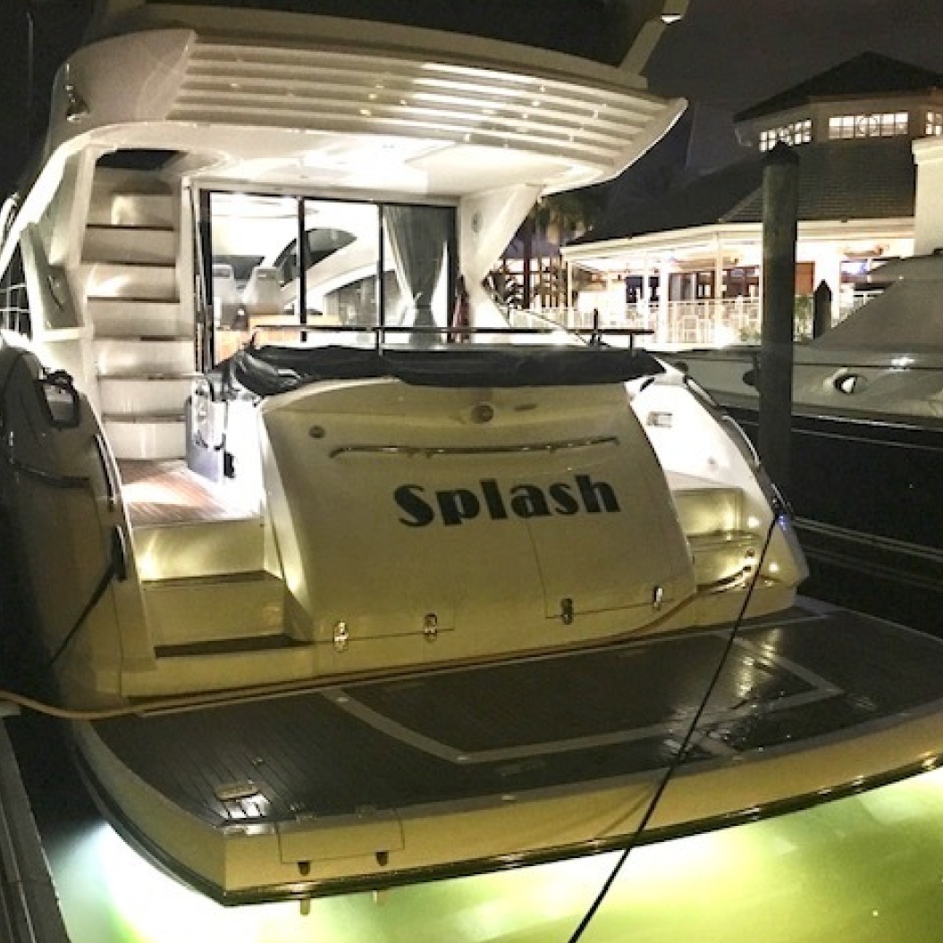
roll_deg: -0.5
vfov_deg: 47.2
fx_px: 1079
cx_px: 469
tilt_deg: -6.2
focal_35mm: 35
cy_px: 480
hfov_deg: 47.2
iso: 200
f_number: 2.2
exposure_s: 1/4
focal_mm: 4.15
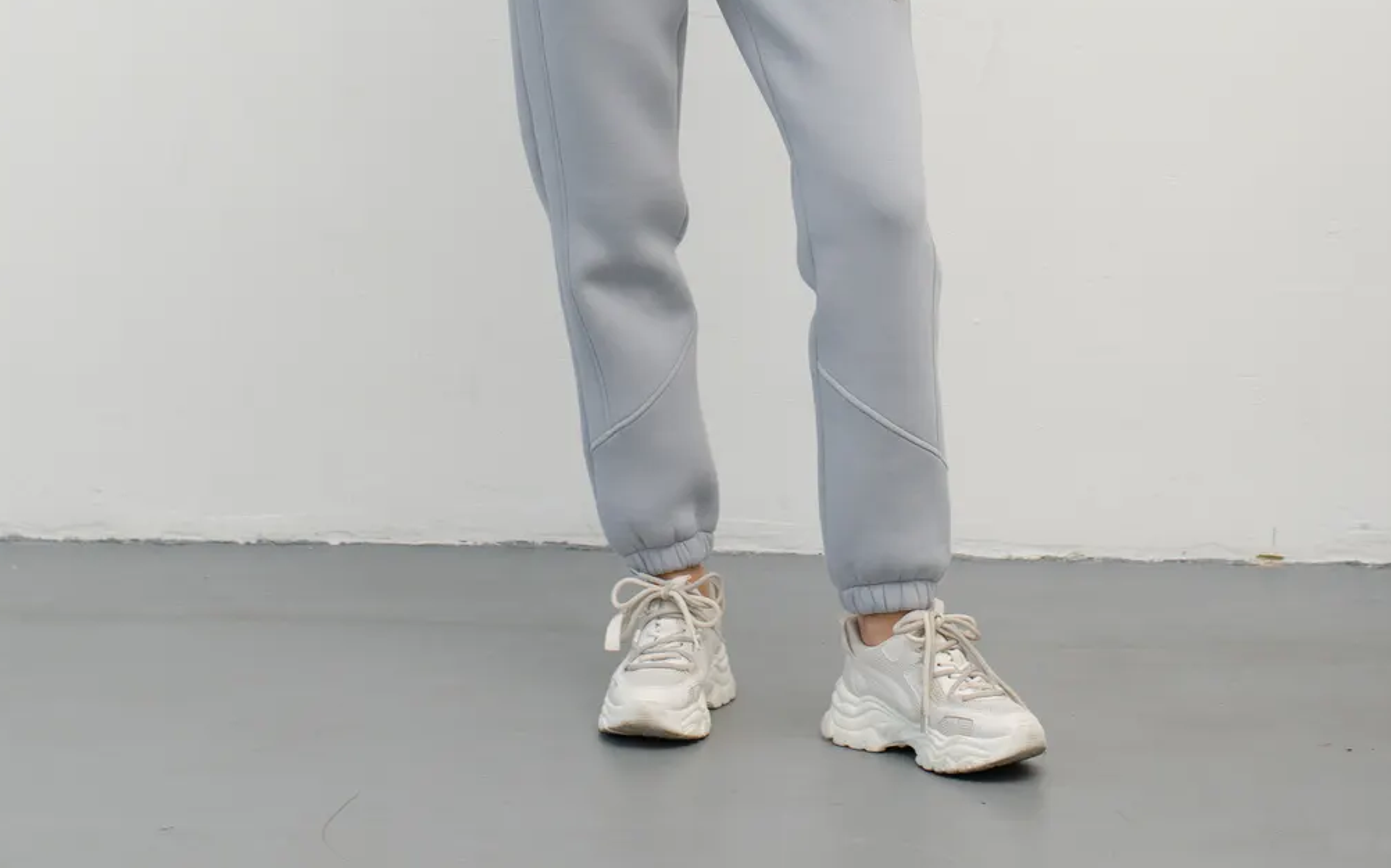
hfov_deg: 15.3
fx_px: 5193
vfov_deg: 9.4
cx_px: 748
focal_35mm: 137
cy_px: -319
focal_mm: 50
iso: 125
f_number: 4
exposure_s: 1/200
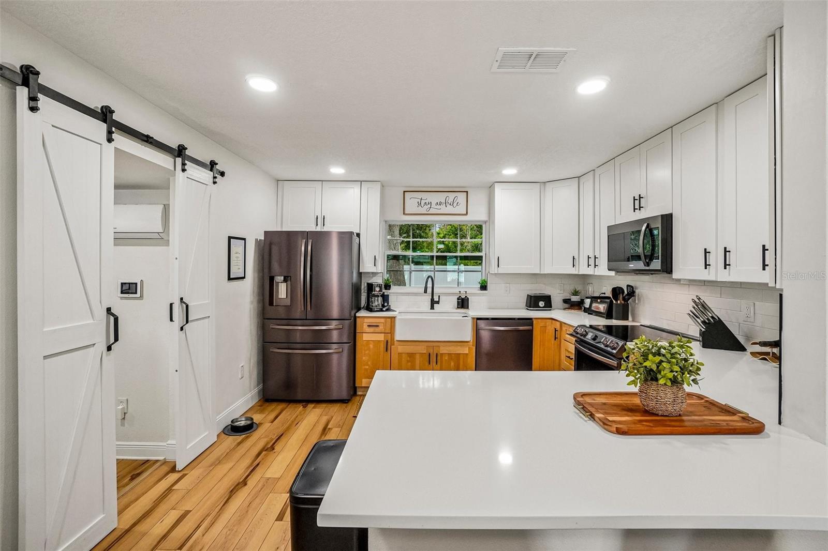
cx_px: 414
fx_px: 345
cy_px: 276
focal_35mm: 15
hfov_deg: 100.4
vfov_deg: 77.3
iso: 500
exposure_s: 1/30
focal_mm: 10
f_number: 8
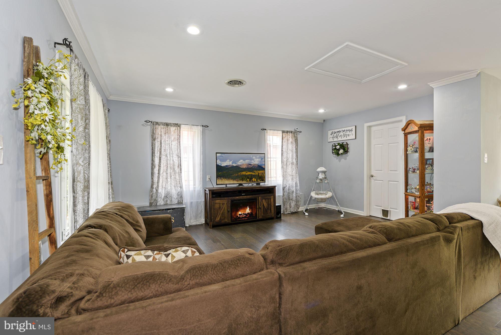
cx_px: 250
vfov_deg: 73.8
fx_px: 223
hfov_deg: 96.7
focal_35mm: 16
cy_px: 168
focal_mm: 16
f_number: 8
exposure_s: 1/2.5
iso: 200
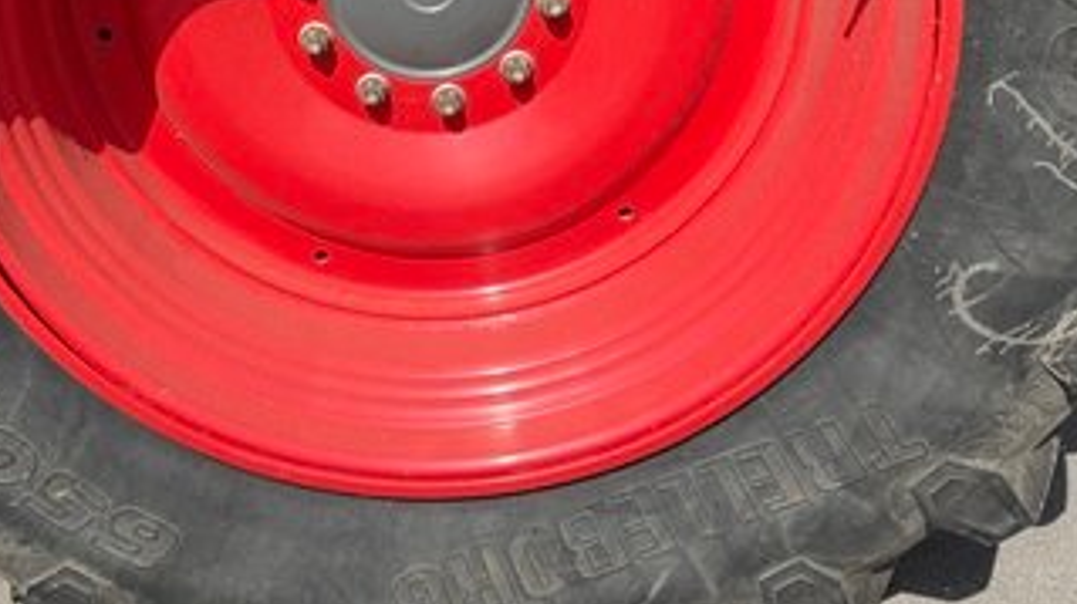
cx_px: 442
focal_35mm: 41
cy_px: 22
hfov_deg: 49.2
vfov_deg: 27.5
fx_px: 1170
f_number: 1.78
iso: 80
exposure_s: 1/2703
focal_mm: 6.76
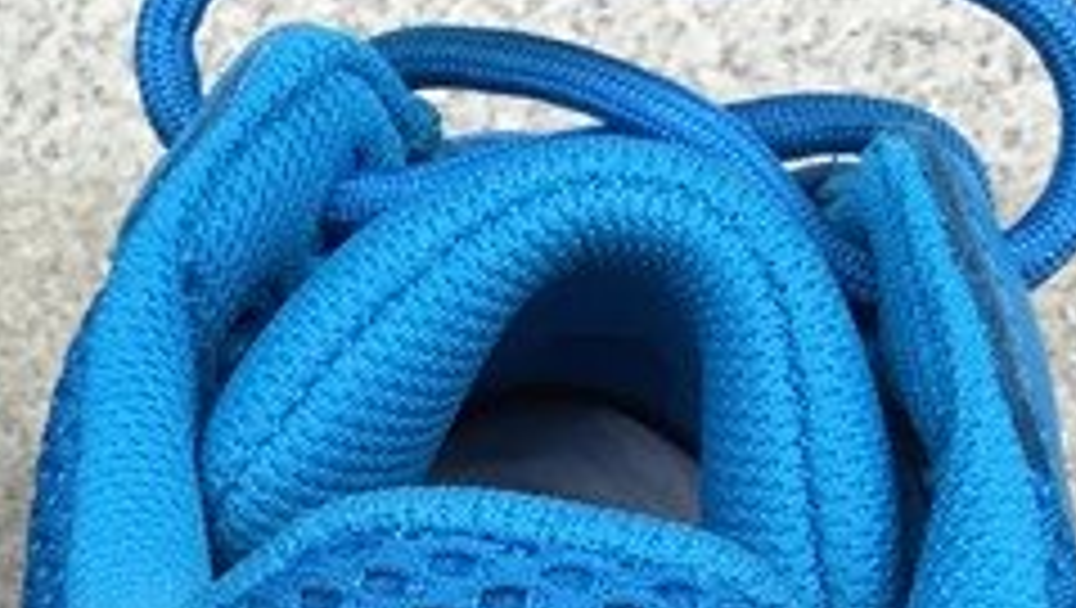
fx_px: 3627
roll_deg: -2.6
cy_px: 1002
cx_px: -68
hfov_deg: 16.4
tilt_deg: -32.8
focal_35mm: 127
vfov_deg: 9.2
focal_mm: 3.3
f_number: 2.4
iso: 25
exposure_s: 1/120
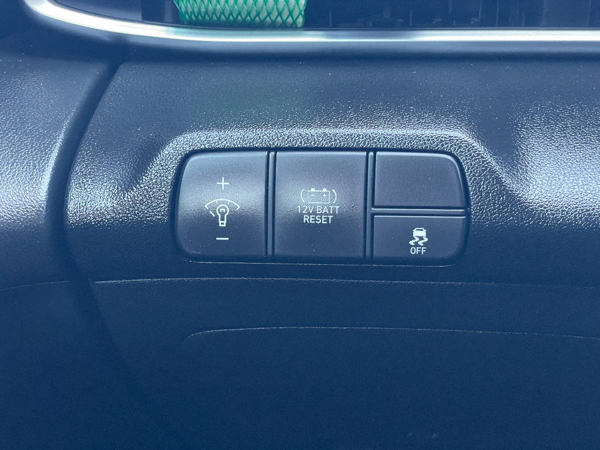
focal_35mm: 52
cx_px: 300
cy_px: 225
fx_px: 901
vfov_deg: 28.0
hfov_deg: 36.8
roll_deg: -1.7
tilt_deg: -15.8
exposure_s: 1/60
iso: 250
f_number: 2
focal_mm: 6
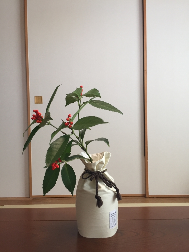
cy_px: 126
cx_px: 94
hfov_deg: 48.2
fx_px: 211
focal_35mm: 29
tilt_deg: -1.7
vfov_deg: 61.7
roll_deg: +0.9
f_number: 2.2
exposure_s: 1/30
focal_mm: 4.15
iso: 32
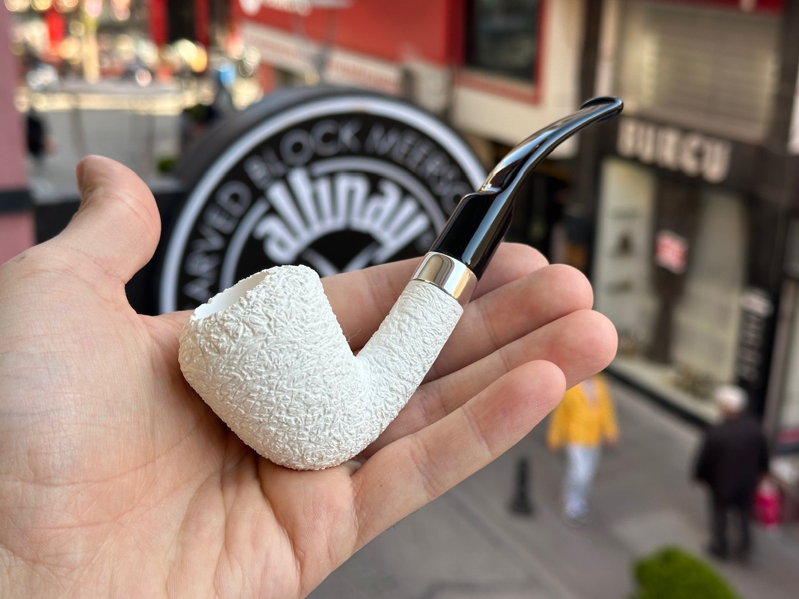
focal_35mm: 48
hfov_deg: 39.7
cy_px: 300
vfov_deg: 30.3
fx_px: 1108
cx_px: 400
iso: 64
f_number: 1.78
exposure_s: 1/417
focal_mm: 6.86
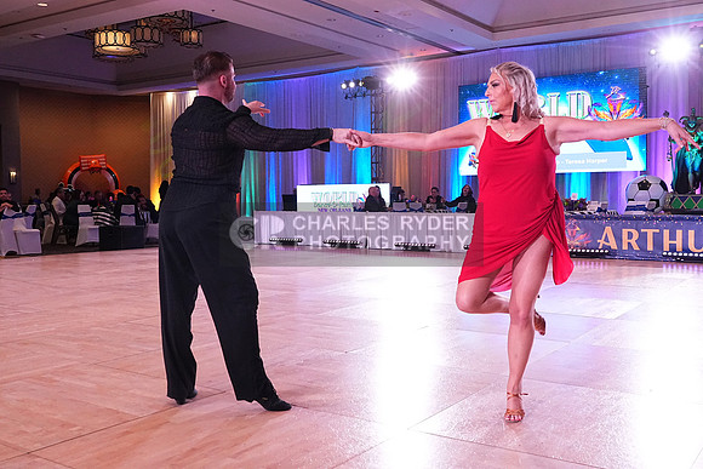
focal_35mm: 36
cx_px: 352
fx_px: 703
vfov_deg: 36.9
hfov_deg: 53.1
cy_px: 234
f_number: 5.6
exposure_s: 1/400
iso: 4000
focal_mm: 24
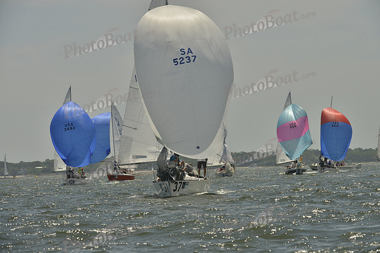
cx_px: 190
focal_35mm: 200
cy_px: 126
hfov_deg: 10.3
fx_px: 2112
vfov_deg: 6.9
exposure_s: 1/1250
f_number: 11
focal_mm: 200
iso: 280
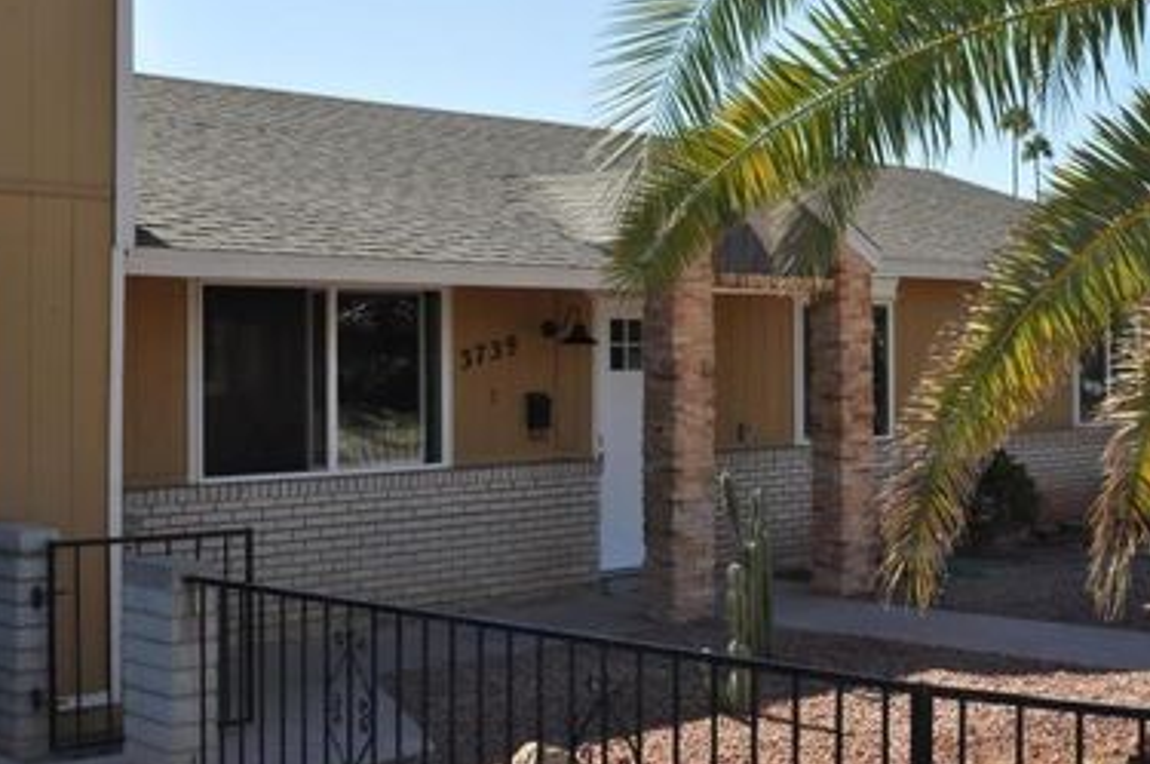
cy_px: 344
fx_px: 1659
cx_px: 693
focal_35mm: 52
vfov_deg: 25.9
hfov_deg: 38.1
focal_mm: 26
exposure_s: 1/200
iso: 200
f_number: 11
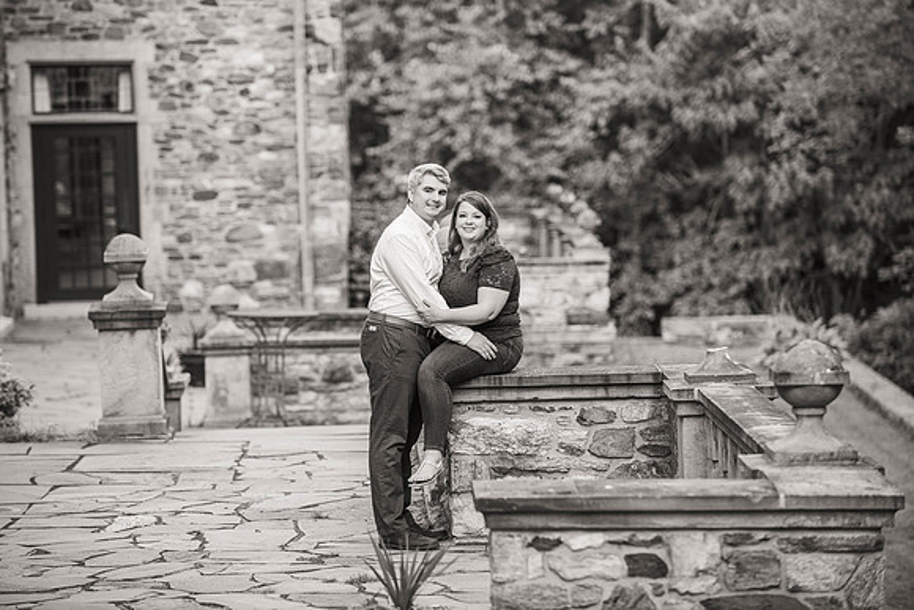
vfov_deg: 8.8
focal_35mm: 155
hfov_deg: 13.2
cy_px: 297
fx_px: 3942
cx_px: 443
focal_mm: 150
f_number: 3.2
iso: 800
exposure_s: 1/320
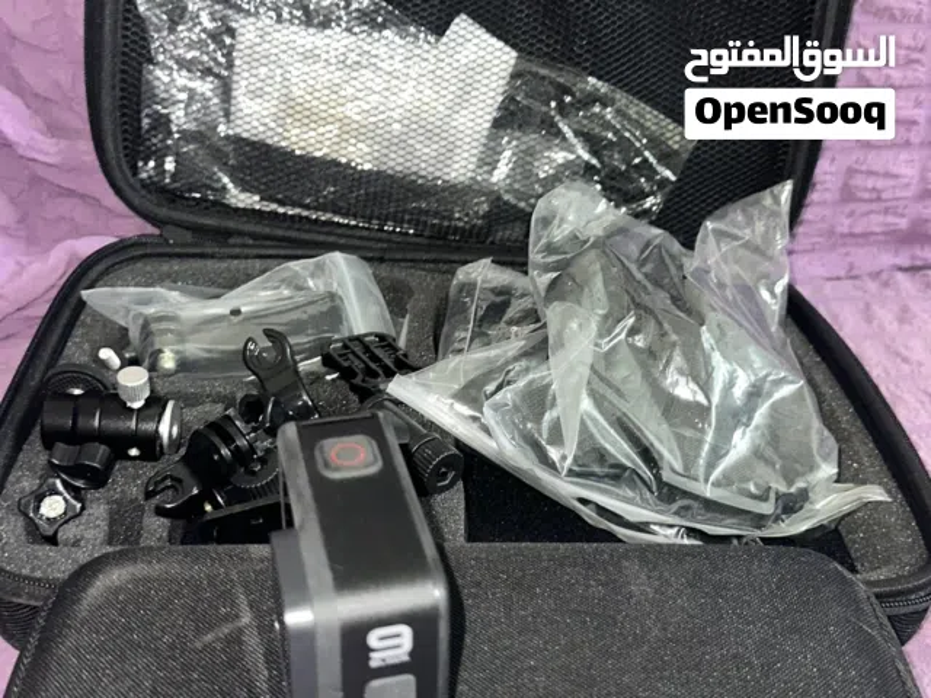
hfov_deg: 71.6
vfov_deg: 56.8
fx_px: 645
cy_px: 349
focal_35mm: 24
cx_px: 466
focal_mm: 6.86
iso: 200
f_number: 1.78
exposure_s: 1/13
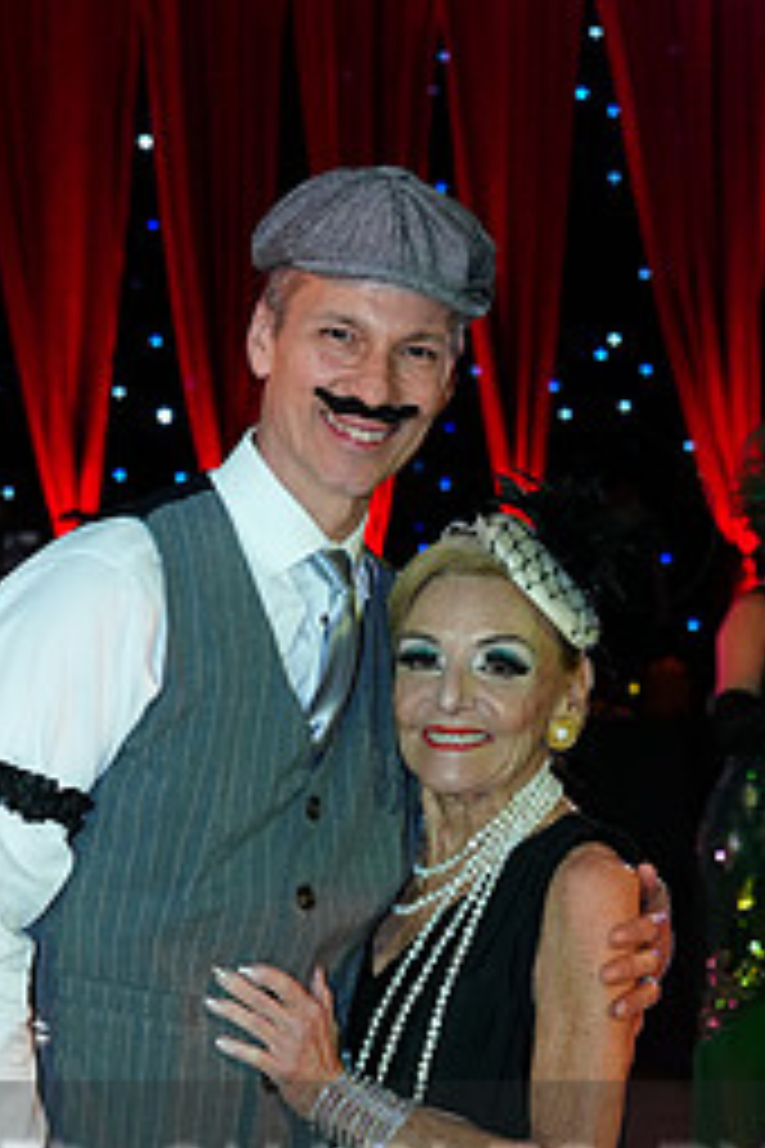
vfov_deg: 18.4
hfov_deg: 12.8
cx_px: 430
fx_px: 3410
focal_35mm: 107
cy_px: 1234
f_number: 4.5
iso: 2000
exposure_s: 1/250
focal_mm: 47
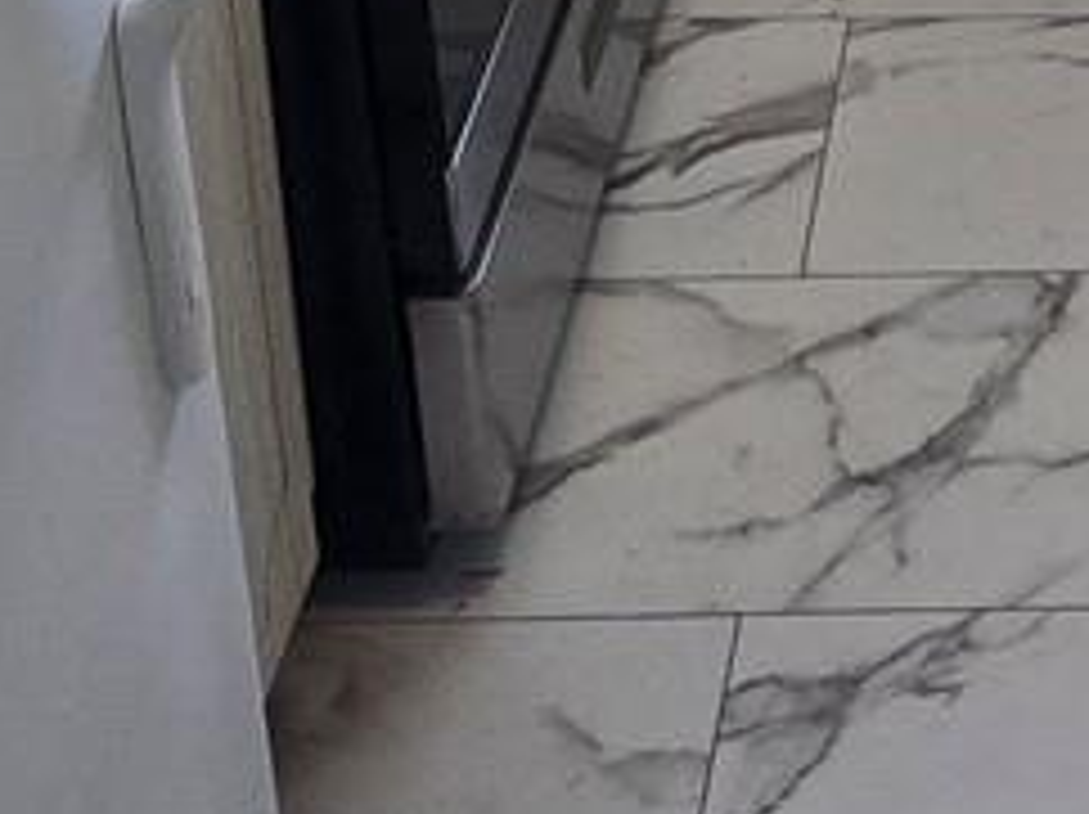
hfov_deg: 21.4
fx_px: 2703
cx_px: 1251
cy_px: -1178
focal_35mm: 86
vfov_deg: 12.8
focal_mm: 2.2
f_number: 2.2
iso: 80
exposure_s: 1/60
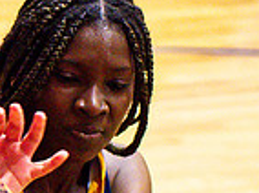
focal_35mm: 352
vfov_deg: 4.2
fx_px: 2629
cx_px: -140
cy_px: 297
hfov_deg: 5.6
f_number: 1.6
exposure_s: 1/400
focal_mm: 43
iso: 1600
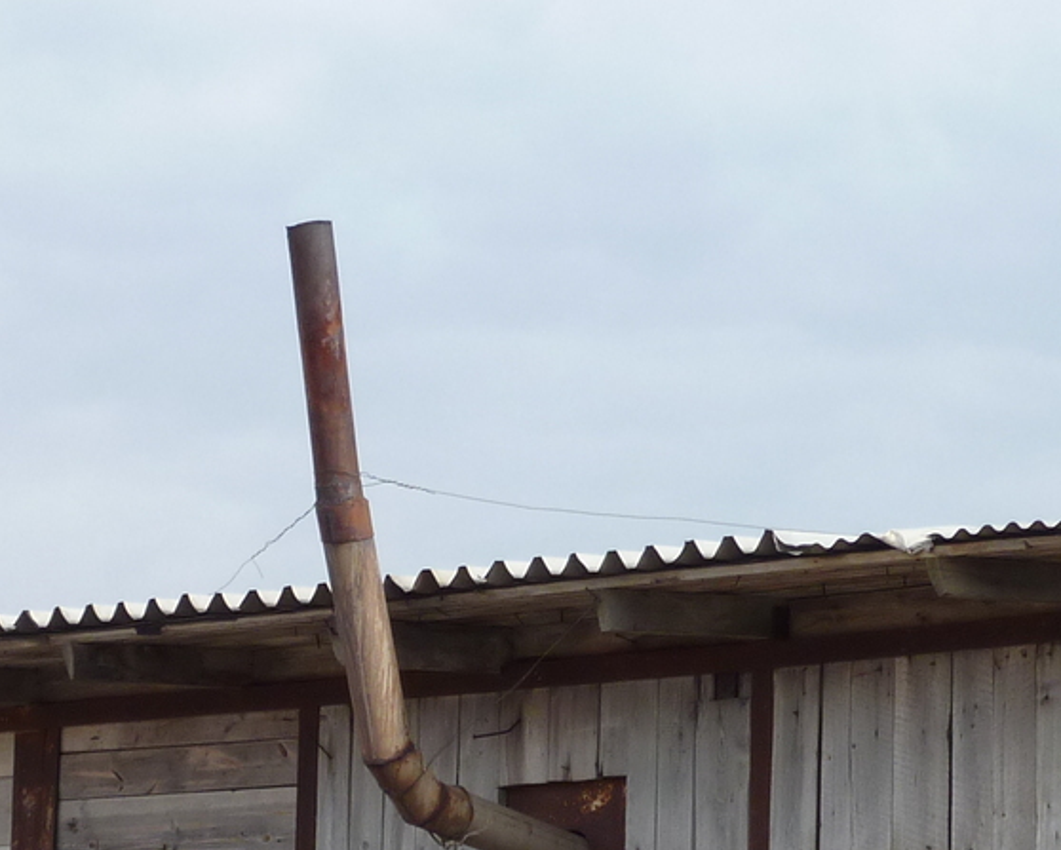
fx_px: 5184
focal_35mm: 165
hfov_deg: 11.7
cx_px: 586
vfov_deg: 9.3
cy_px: 1021
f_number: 3.9
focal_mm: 9.7
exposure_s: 1/200
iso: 80
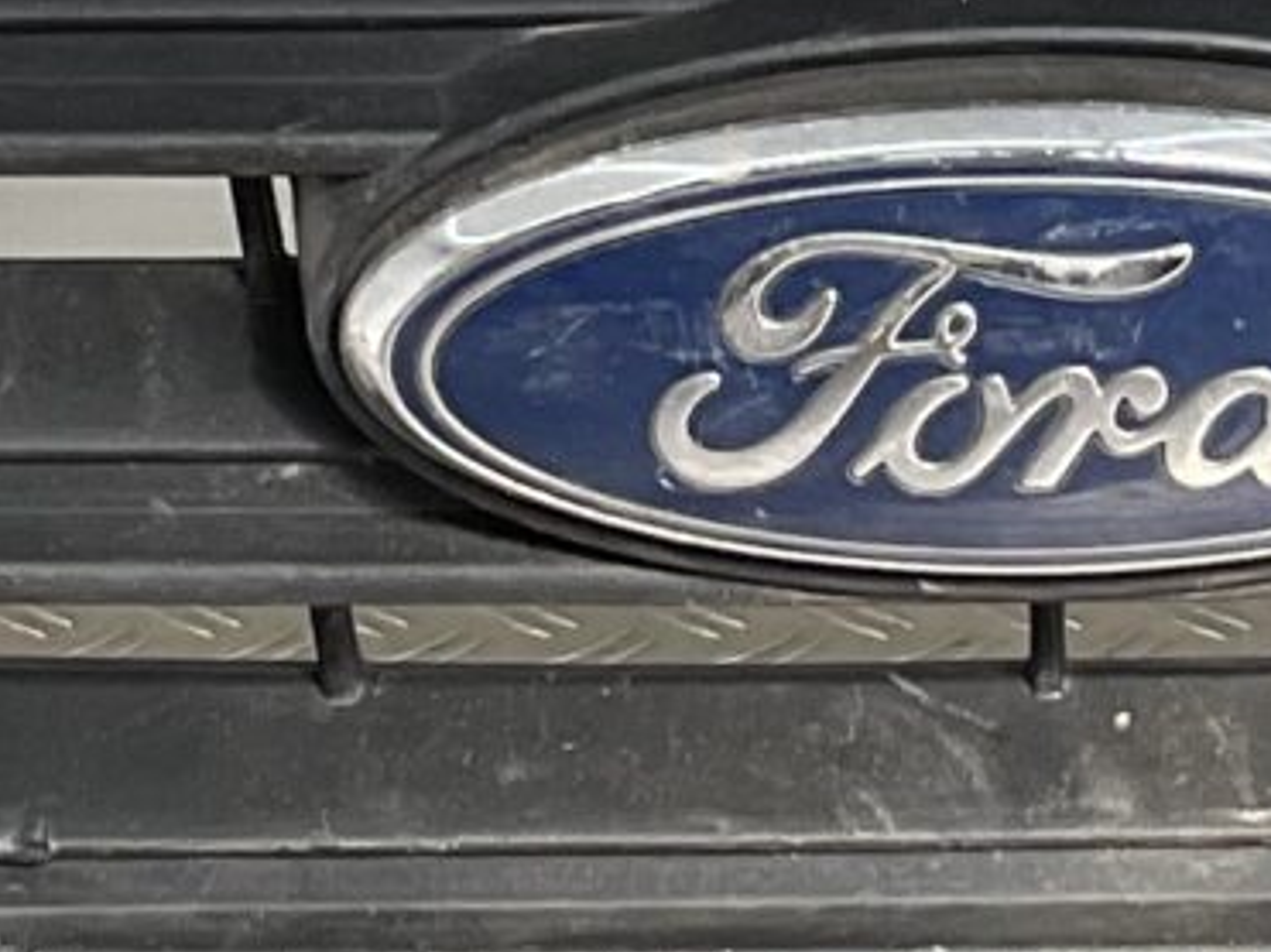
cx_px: 1093
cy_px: 288
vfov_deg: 7.4
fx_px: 7341
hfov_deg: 9.9
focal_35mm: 200
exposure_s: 1/163
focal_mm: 3
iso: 16
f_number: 1.8
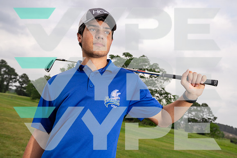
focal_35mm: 43
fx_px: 283
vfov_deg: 31.2
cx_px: 118
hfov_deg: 45.4
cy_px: 79
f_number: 8
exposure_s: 1/250
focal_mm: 43
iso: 100
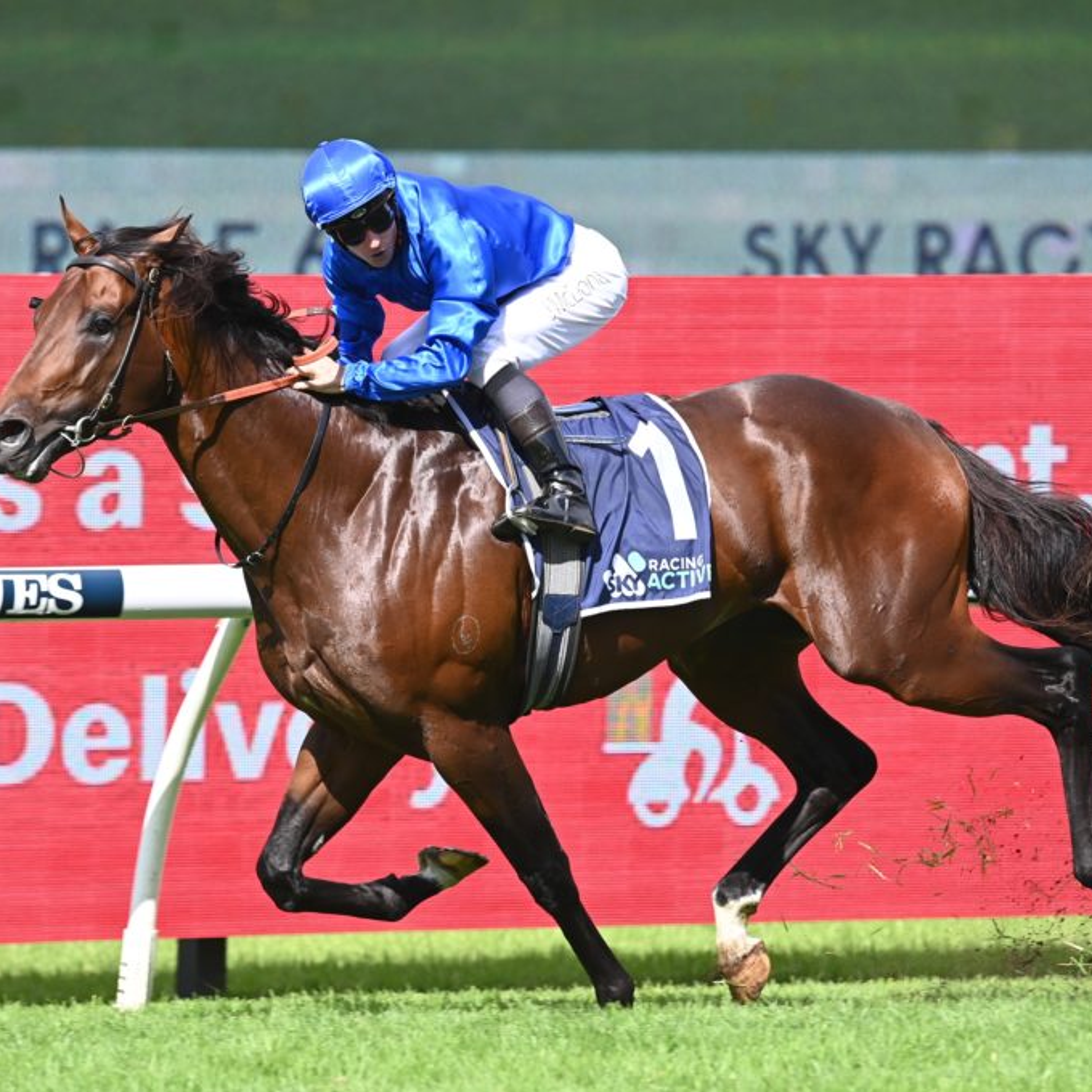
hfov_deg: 4.7
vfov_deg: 4.7
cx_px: 511
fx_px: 13241
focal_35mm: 371
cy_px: 545
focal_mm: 290
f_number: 7.1
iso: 800
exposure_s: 1/1600
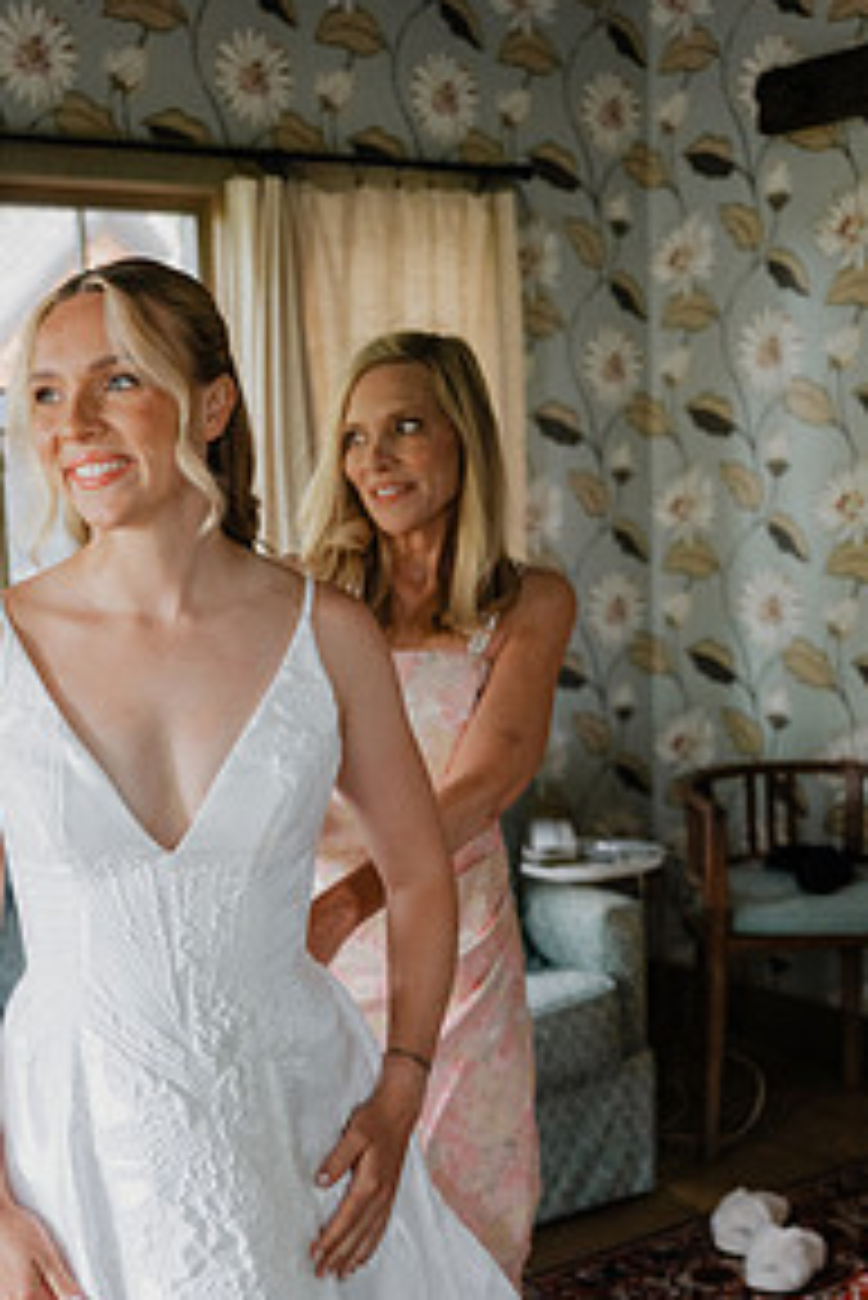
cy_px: 778
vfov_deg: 40.2
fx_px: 1770
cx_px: 243
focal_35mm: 49
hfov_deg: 27.3
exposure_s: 1/160
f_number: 2.8
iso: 2200
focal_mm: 31.5
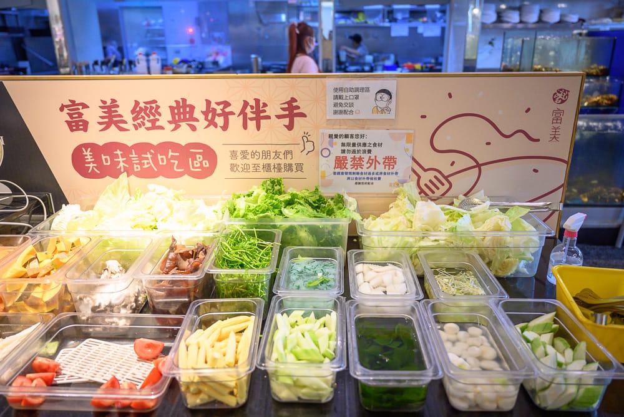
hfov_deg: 64.5
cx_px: 312
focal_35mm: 28
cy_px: 208
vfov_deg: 45.7
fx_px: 494
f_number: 2.8
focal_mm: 28.5
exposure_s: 1/125
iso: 1250
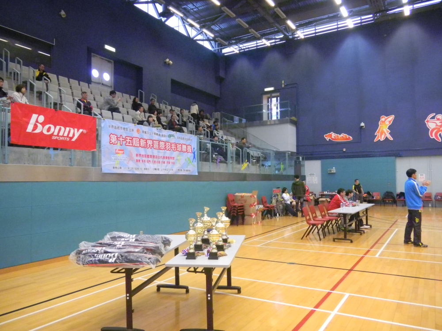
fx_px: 358
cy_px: 166
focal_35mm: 28
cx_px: 221
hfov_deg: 63.4
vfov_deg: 49.7
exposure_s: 1/34
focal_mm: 5
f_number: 3.9
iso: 800
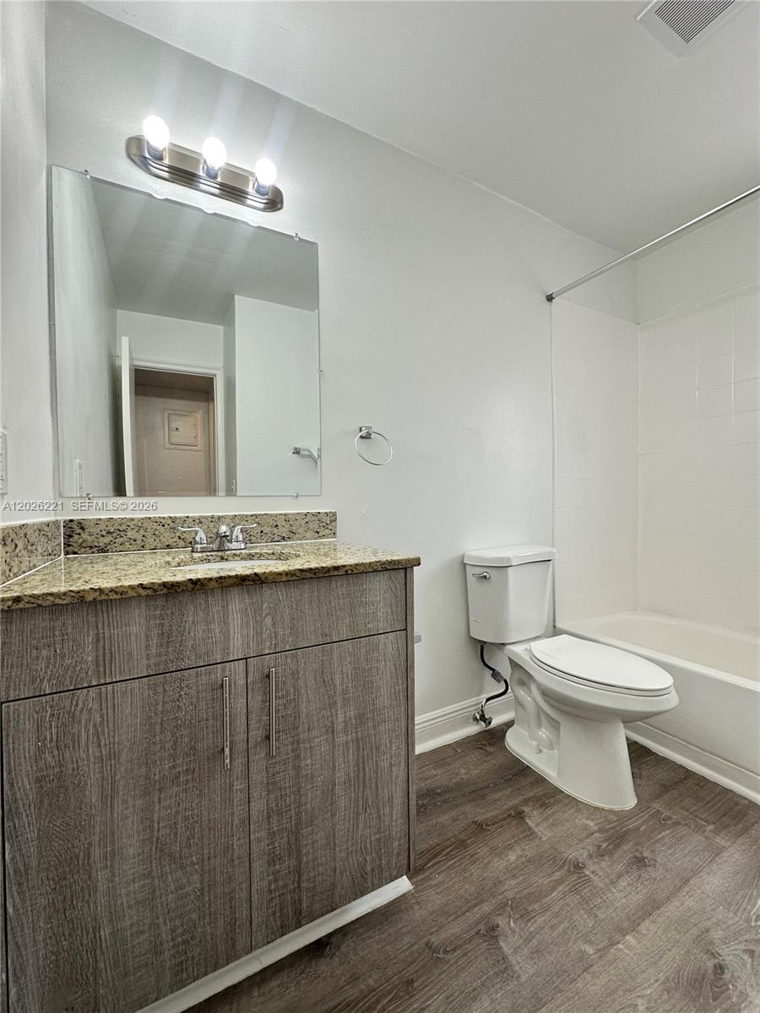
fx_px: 410
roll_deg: -0.6
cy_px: 506
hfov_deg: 85.7
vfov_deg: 102.1
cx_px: 380
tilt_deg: -0.2
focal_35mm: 14
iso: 80
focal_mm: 2.22
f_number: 2.2
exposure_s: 1/120
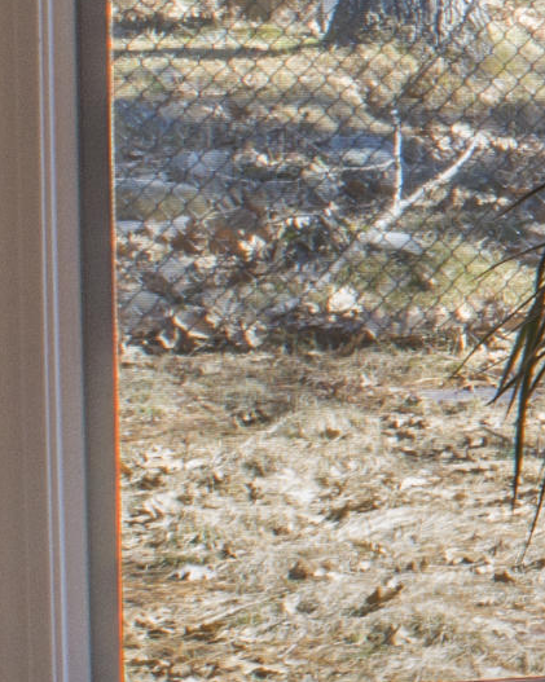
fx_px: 3875
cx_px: 1836
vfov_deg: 10.0
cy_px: -58
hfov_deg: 6.9
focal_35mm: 192
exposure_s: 1/20
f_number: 11
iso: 200
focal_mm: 24
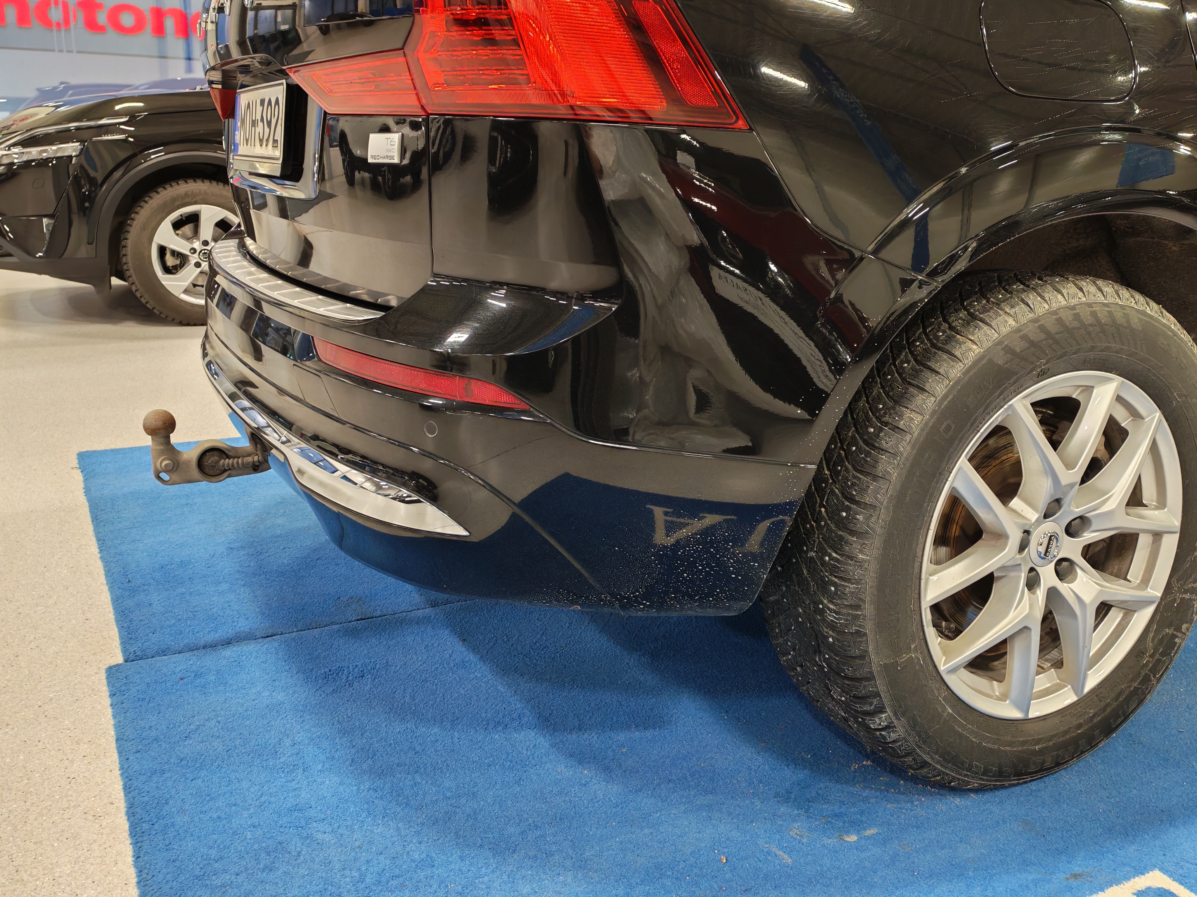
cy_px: 448
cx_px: 598
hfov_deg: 56.8
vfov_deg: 44.2
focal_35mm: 32
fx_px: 1107
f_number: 1.9
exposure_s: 1/100
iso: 1000
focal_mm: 6.12
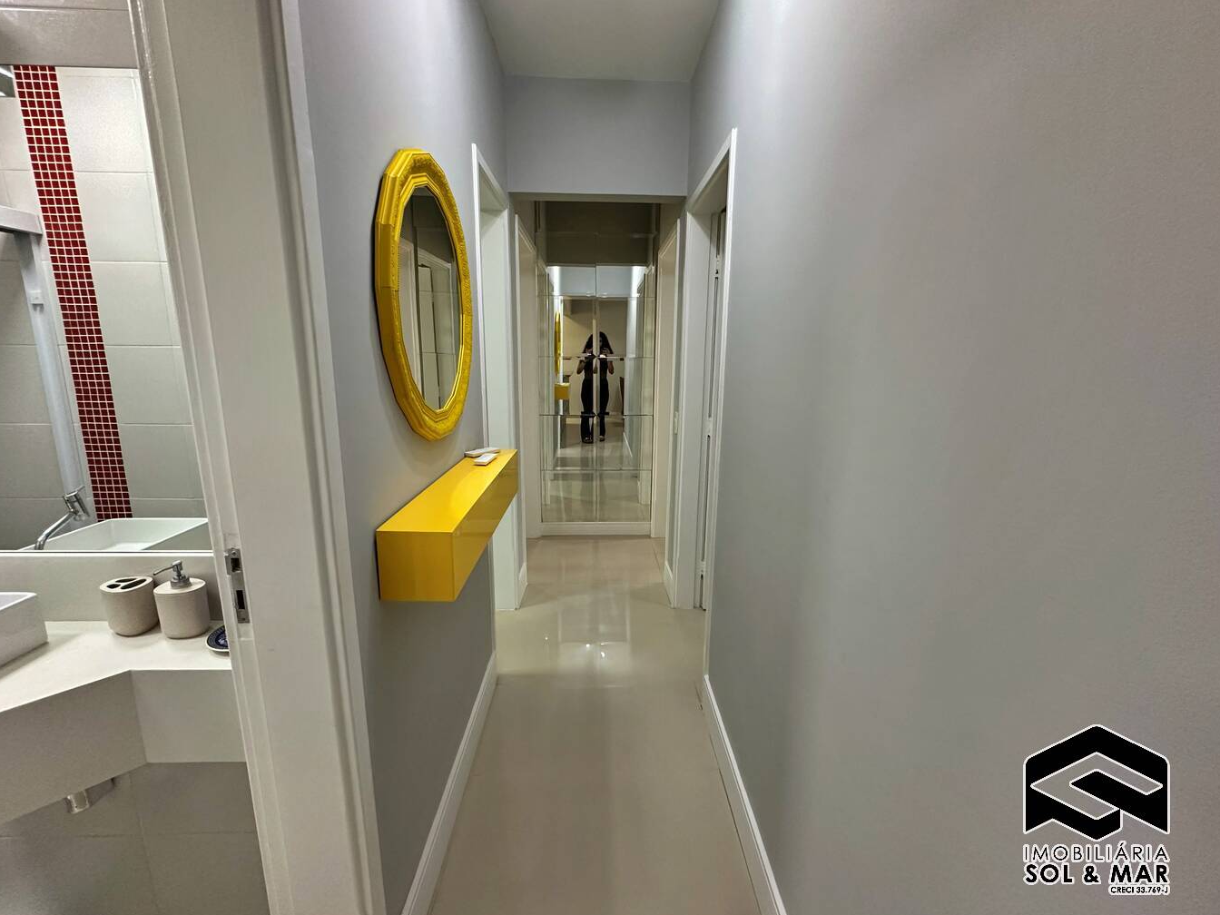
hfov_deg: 98.2
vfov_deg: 81.7
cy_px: 460
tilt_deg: -12.0
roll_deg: -1.6
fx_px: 529
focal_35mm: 15
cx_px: 615
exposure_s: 1/120
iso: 320
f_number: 2.2
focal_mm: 2.22
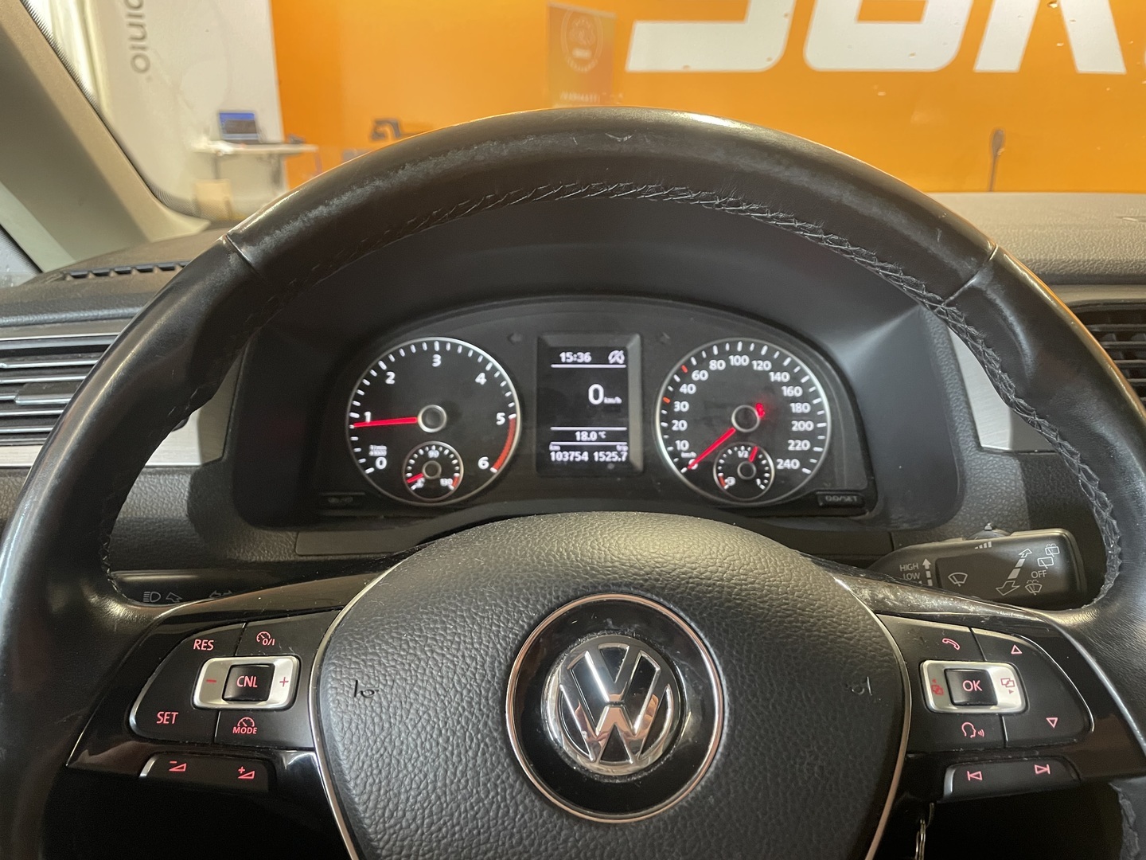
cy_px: 430
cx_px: 573
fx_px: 861
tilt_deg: -17.1
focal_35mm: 26
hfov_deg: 67.3
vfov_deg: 53.1
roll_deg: -0.3
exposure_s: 1/47
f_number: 1.6
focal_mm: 4.2
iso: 500
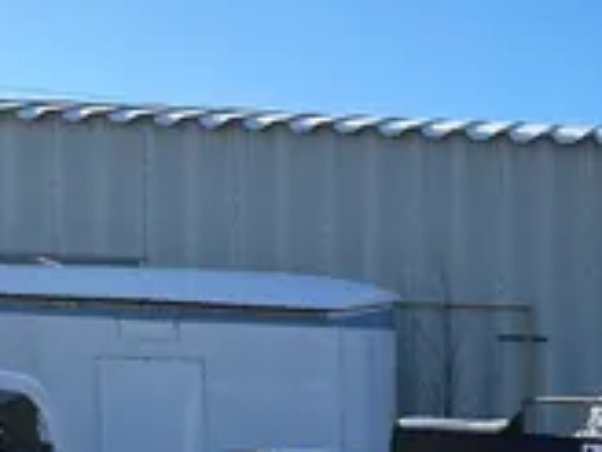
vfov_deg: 16.0
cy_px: 612
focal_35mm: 87
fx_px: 1513
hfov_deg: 20.2
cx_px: 826
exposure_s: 1/2817
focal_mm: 4.2
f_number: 1.6
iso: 32
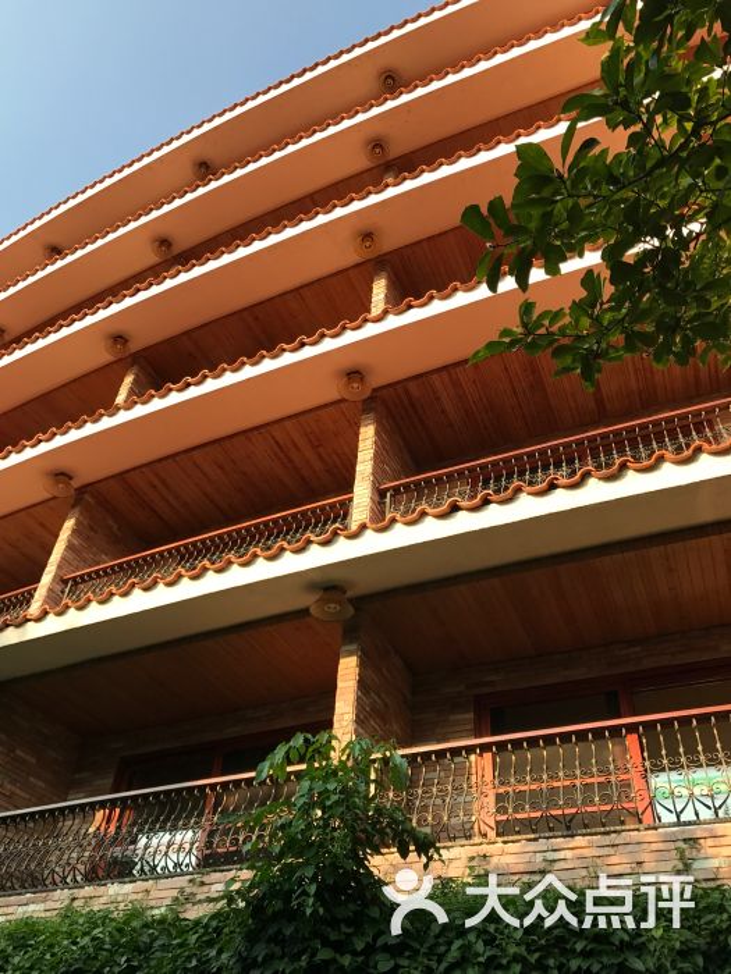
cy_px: 487
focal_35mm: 28
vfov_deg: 63.4
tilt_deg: +44.4
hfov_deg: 49.7
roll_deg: -3.9
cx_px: 366
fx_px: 788
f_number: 1.8
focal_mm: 3.99
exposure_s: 1/622
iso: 20
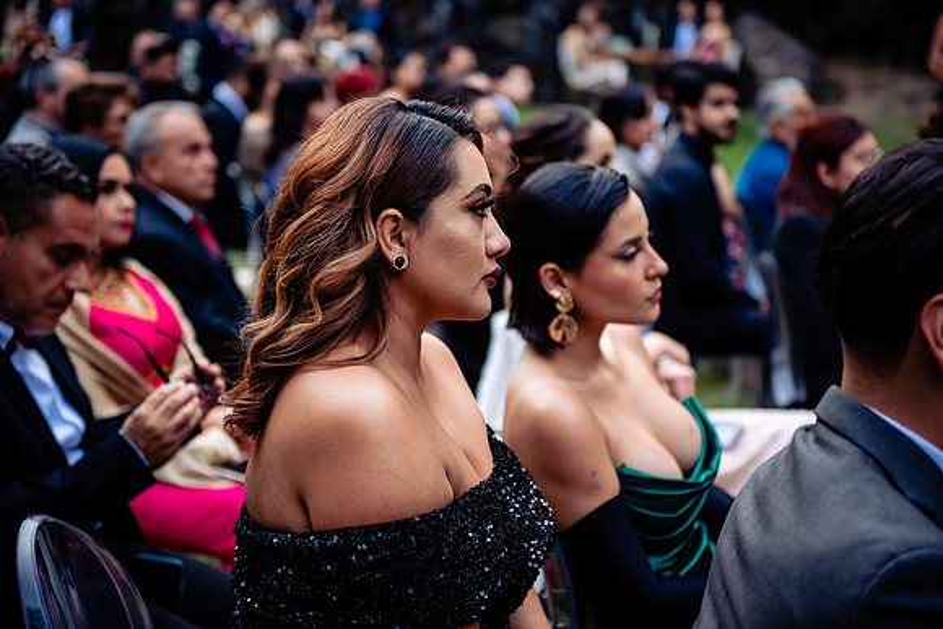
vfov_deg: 19.5
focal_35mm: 70
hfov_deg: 28.8
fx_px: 1834
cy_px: 314
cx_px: 472
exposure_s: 1/160
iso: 320
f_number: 2.8
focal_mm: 70
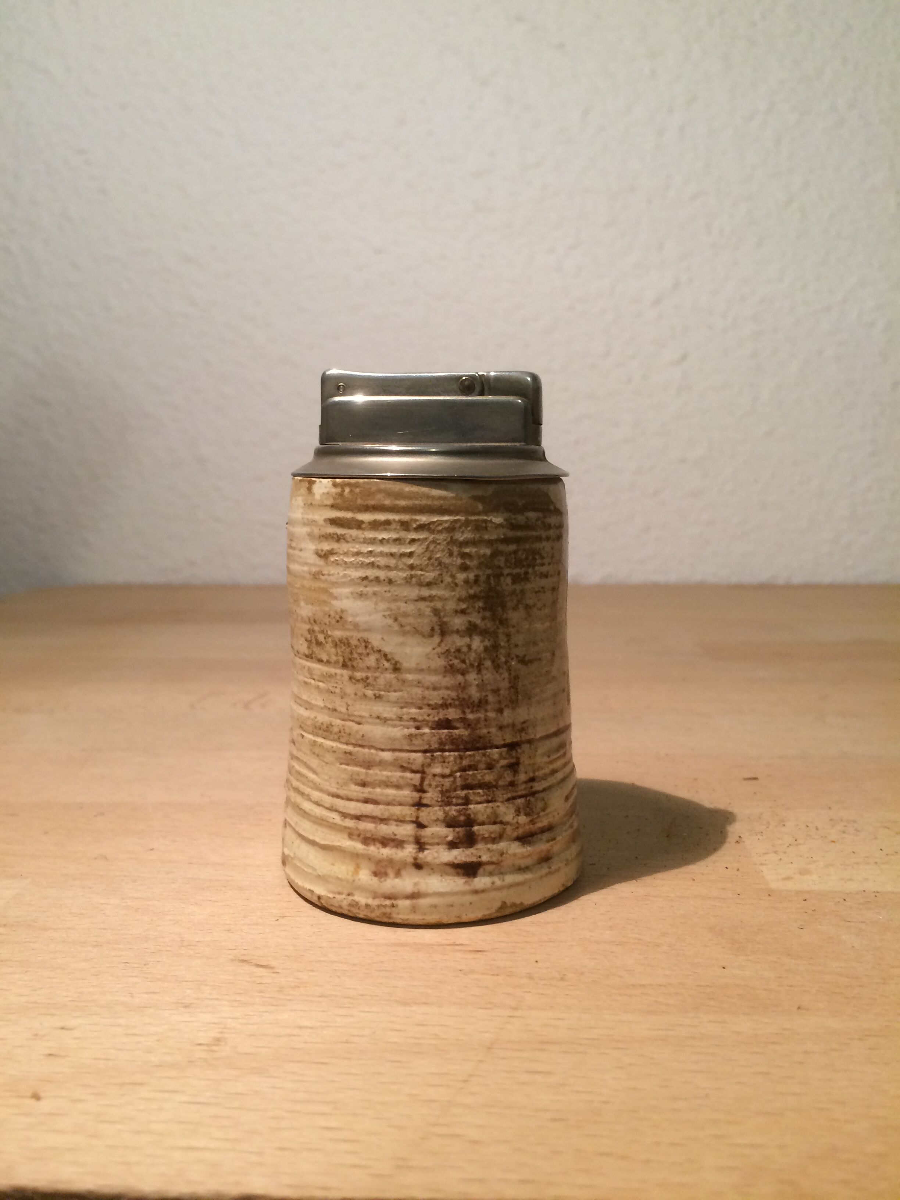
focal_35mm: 29
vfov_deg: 61.7
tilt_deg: -7.9
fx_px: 1005
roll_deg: +1.4
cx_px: 450
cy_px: 600
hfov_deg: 48.2
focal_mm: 4.15
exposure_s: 1/33
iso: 64
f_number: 2.2
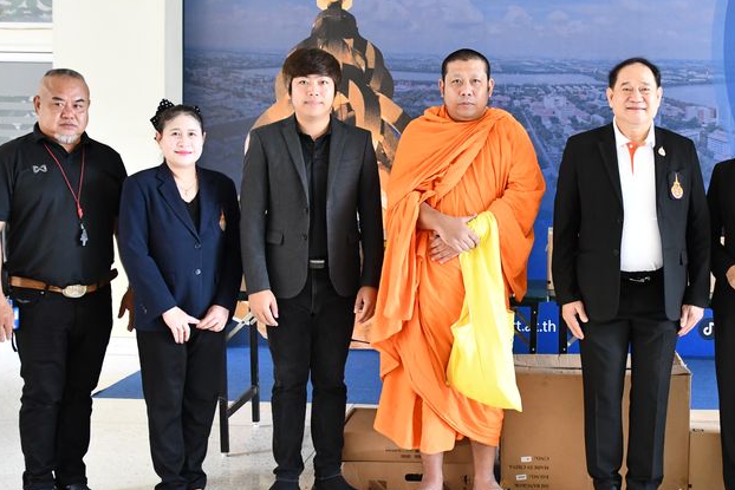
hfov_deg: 37.9
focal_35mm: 51
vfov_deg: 26.4
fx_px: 1041
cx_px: 553
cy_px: 198
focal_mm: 21
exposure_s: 1/125
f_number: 3.5
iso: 2000
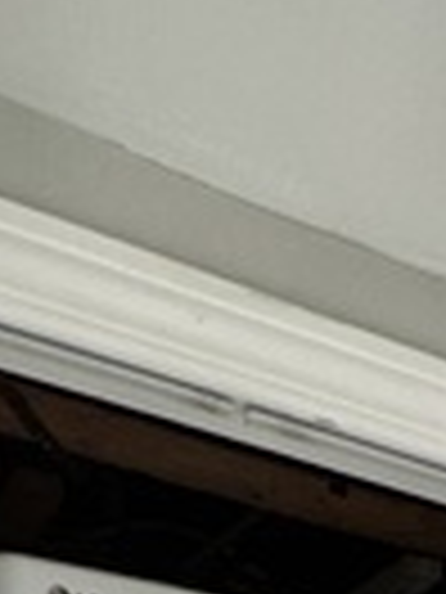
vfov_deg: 15.6
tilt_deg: -13.6
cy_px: 1393
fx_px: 1220
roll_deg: -1.5
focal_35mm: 71
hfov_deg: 20.7
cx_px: 176
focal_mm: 2.22
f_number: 2.2
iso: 400
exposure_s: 1/60
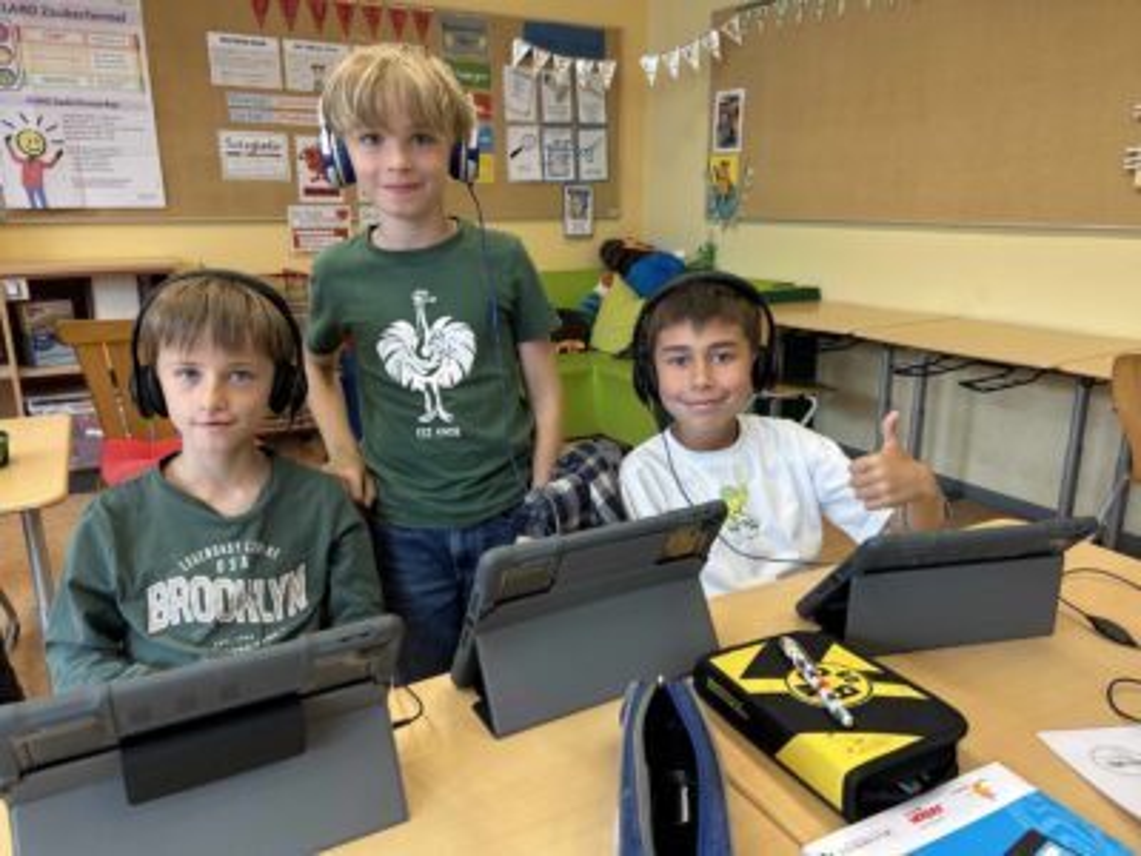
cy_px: 428
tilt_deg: -15.9
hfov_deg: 67.3
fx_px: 857
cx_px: 570
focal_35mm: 26
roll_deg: -0.1
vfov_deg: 53.1
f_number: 1.5
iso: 80
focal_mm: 5.7
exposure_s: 1/100
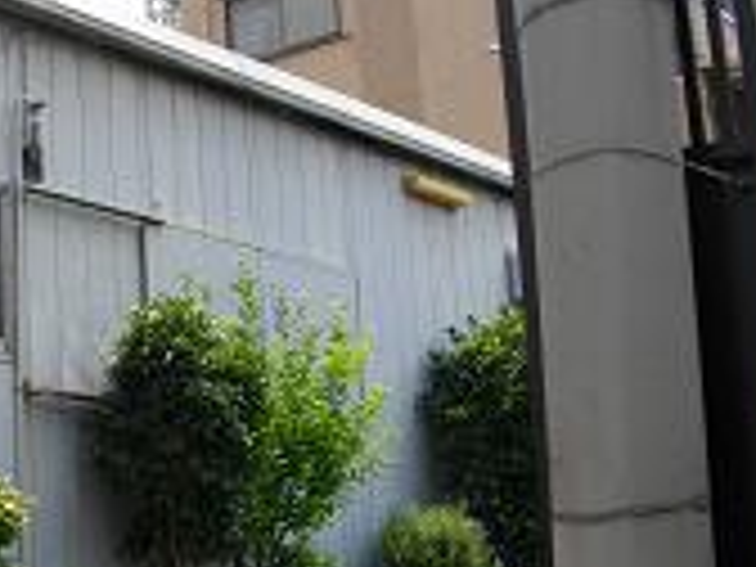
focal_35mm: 74
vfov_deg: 19.9
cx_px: -38
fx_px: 1616
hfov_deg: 24.8
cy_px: 288
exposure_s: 1/250
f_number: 5.5
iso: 100
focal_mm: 5.7
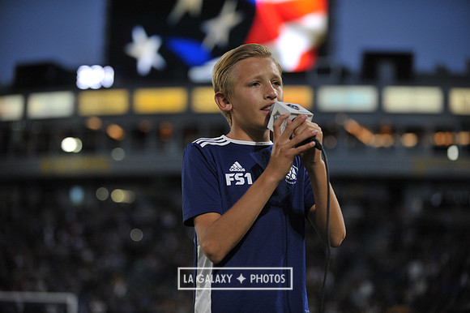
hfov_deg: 20.8
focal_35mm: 98
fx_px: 1279
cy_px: 156
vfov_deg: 13.9
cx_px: 235
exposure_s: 1/1000
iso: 1600
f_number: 2.8
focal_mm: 98
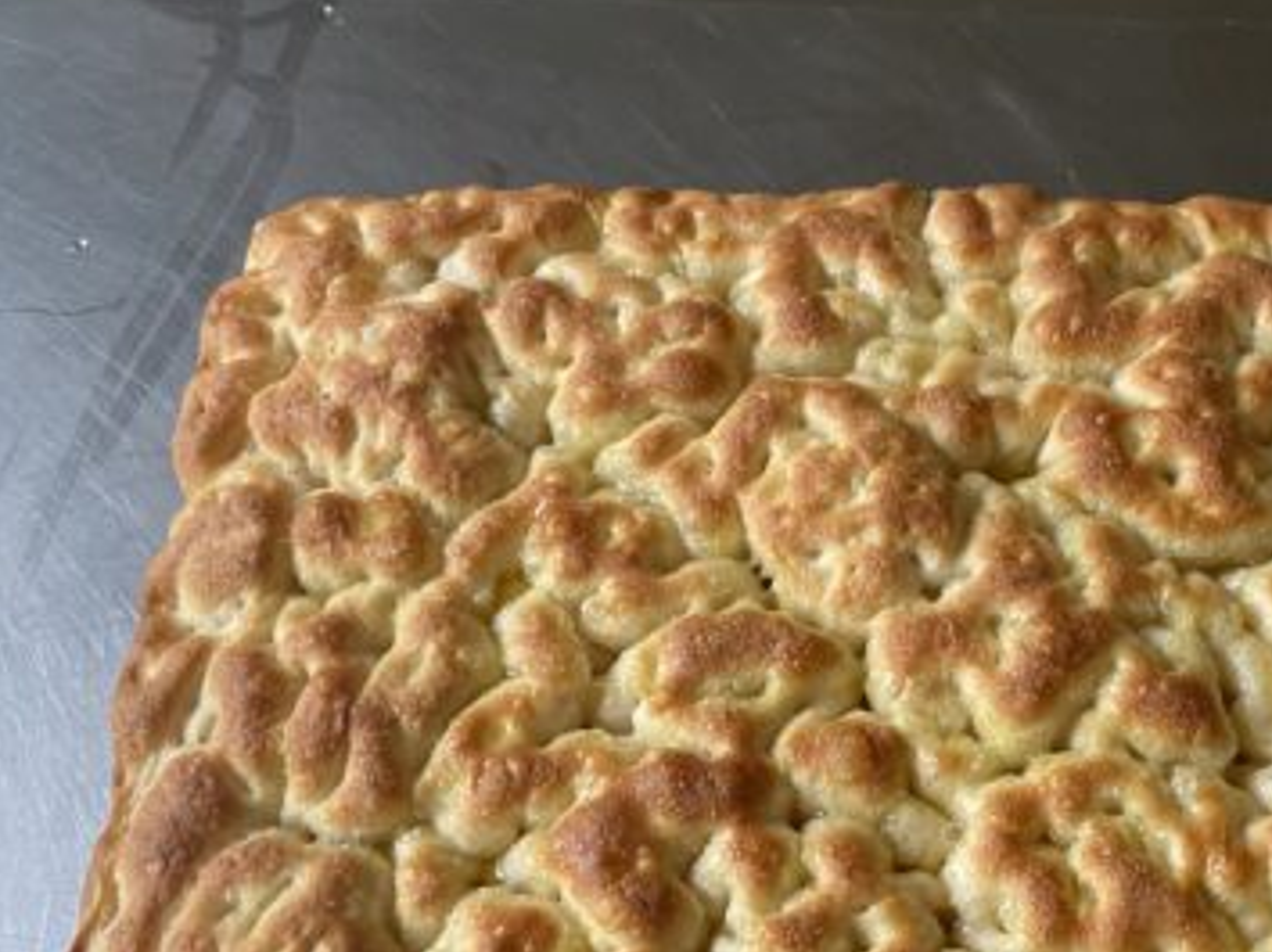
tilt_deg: -65.5
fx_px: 1799
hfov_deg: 37.8
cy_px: 708
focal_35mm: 49
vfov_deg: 29.2
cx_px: 986
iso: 200
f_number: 1.8
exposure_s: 1/60
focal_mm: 4.25
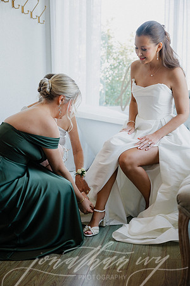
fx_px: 372
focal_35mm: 47
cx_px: 95
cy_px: 143
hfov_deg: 28.6
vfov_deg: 41.9
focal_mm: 47
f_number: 3.2
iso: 640
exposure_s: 1/200
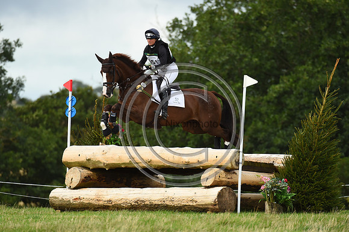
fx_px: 3875
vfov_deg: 3.4
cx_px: 174
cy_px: 116
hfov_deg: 5.2
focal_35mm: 400
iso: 1250
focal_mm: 400
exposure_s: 1/2500
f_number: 5.6
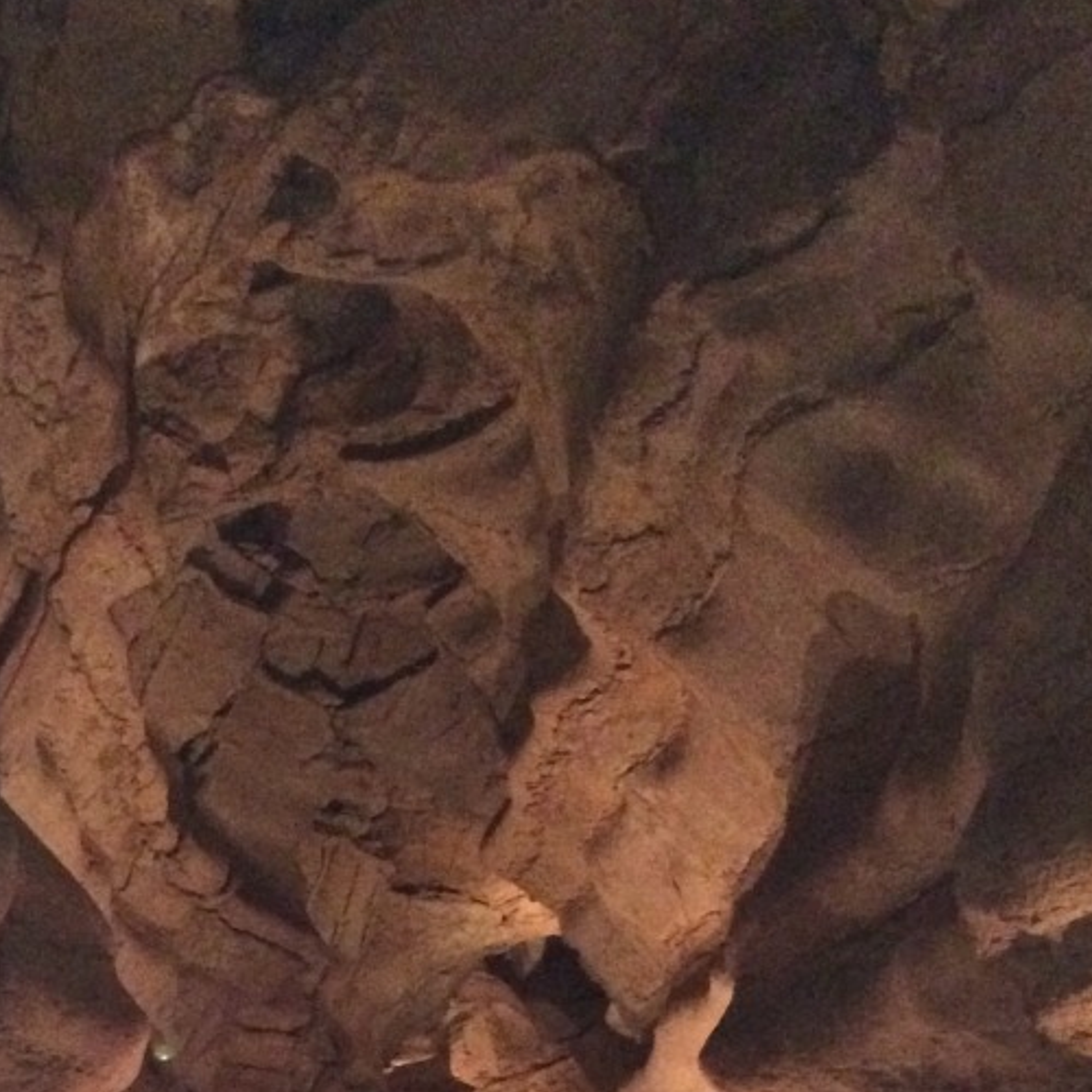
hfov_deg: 24.4
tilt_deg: +5.4
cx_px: 306
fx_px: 2498
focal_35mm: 70
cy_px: 1301
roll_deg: +1.8
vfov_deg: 22.7
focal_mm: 4.15
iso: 1000
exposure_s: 1/16
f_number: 2.2
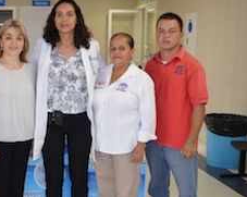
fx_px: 453
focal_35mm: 62
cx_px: 17
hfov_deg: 29.1
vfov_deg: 24.5
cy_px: 122
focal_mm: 20
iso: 560
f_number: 3.8
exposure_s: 1/60
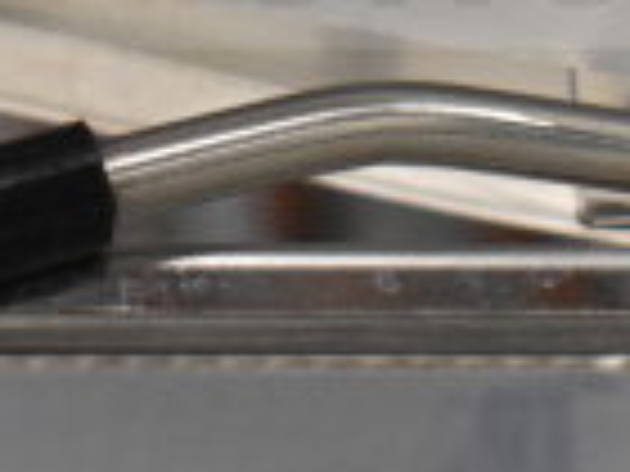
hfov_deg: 8.3
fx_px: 4350
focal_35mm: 239
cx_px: 423
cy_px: -308
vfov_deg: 6.1
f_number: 4.8
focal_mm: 38
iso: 3600
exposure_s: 1/60
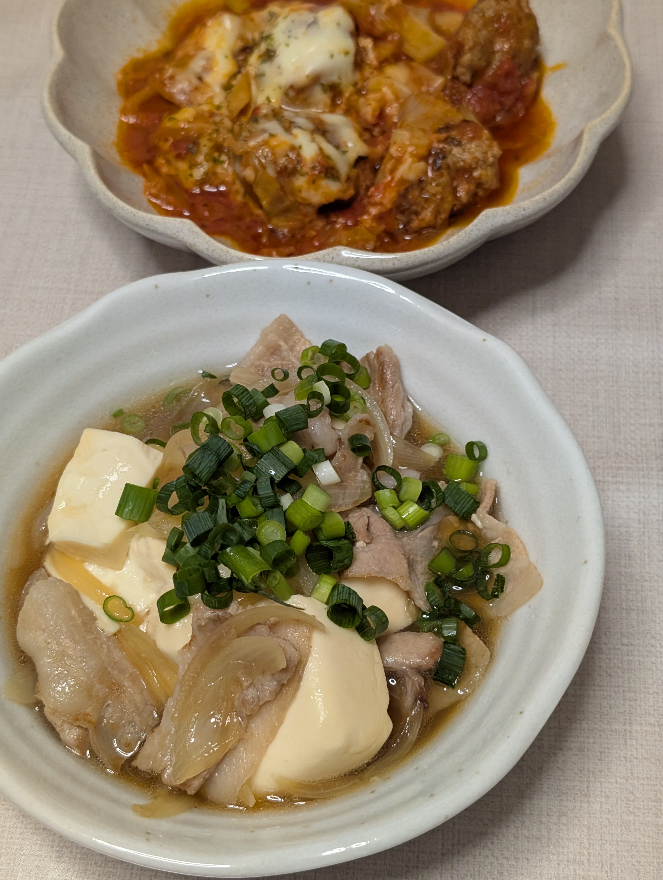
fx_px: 1248
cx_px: 332
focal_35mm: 49
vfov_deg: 38.9
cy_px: 440
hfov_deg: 29.7
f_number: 1.68
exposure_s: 1/100
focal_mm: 6.9
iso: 506
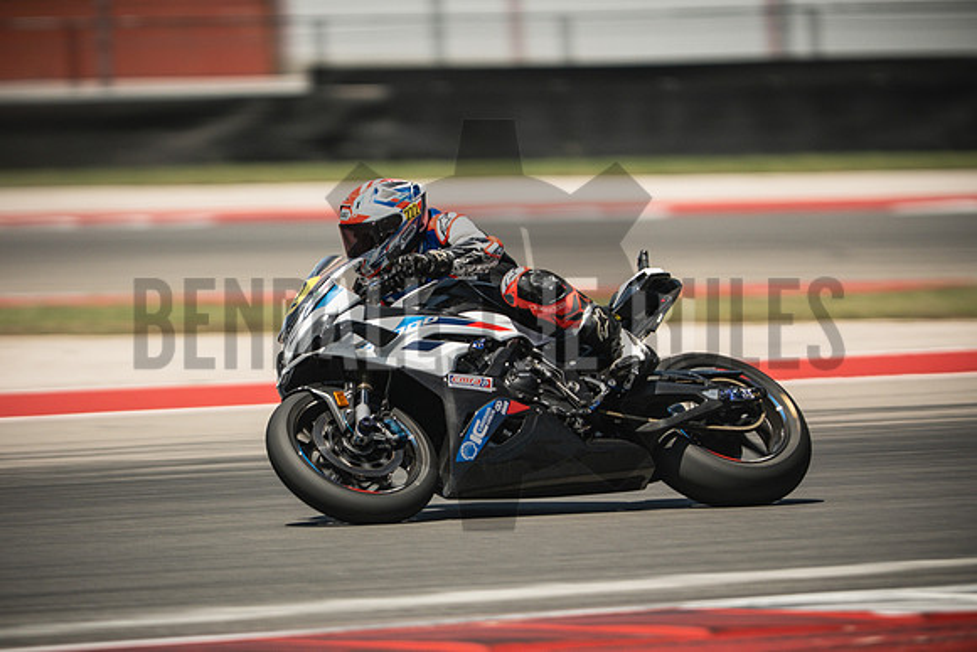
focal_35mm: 420
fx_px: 11400
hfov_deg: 4.9
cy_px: 326
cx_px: 488
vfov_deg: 3.3
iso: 500
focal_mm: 280
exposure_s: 1/400
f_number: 2.8
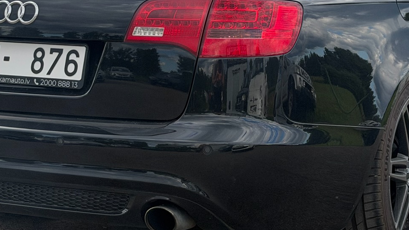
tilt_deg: -4.0
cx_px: 219
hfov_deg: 19.3
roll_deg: +0.6
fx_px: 1204
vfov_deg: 10.9
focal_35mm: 111
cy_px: 40
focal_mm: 6.76
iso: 80
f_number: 1.78
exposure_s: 1/1715
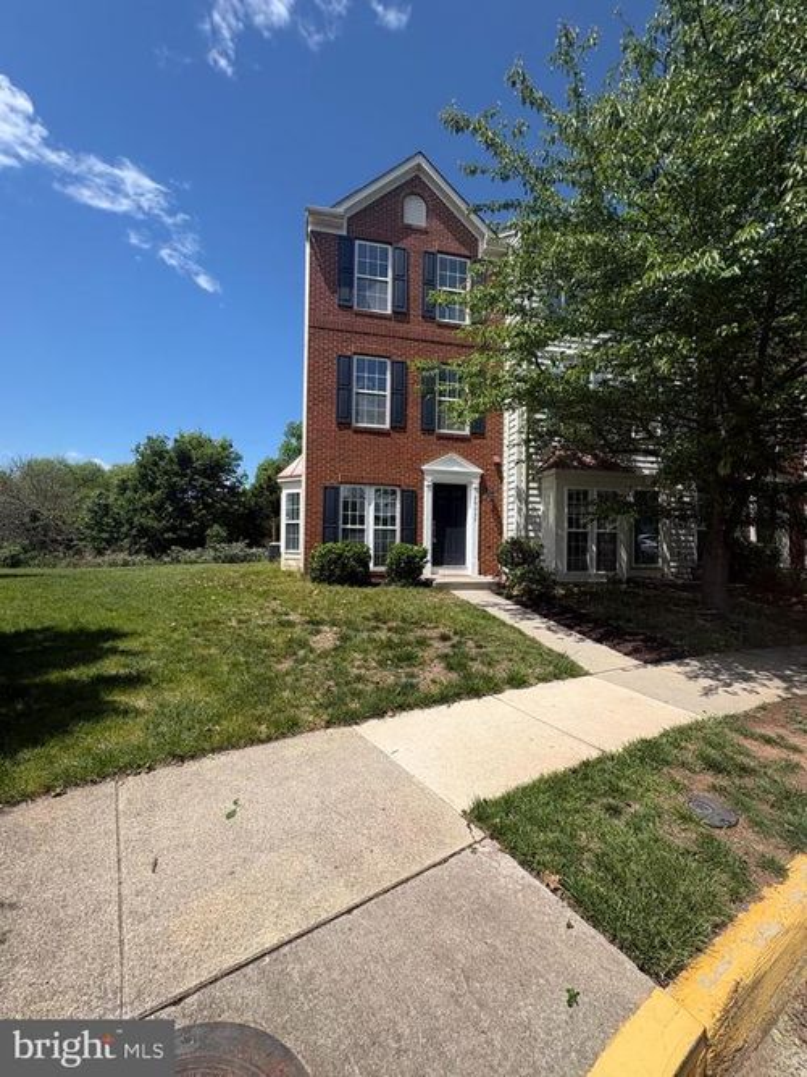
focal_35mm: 14
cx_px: 404
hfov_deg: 85.7
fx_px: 435
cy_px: 538
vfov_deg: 102.1
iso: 40
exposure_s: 1/1748
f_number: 2.2
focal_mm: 2.22
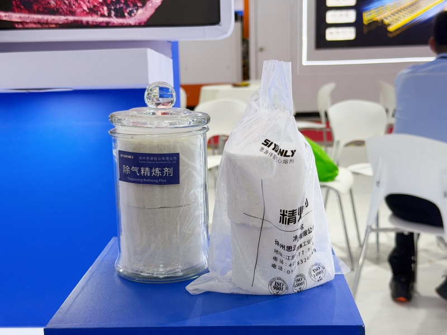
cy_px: 168
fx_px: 620
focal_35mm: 48
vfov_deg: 30.3
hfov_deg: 39.7
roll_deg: +1.2
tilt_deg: -10.3
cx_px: 224
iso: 64
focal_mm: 6.76
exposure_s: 1/279
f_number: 1.78
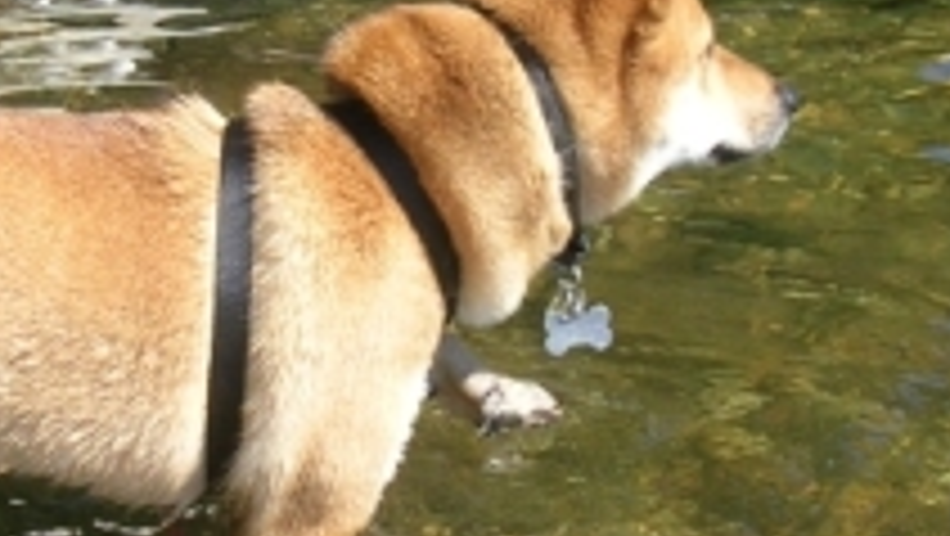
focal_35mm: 123
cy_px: 173
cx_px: 356
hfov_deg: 17.4
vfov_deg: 9.9
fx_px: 3100
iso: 71
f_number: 4.9
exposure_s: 1/266
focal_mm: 5.7
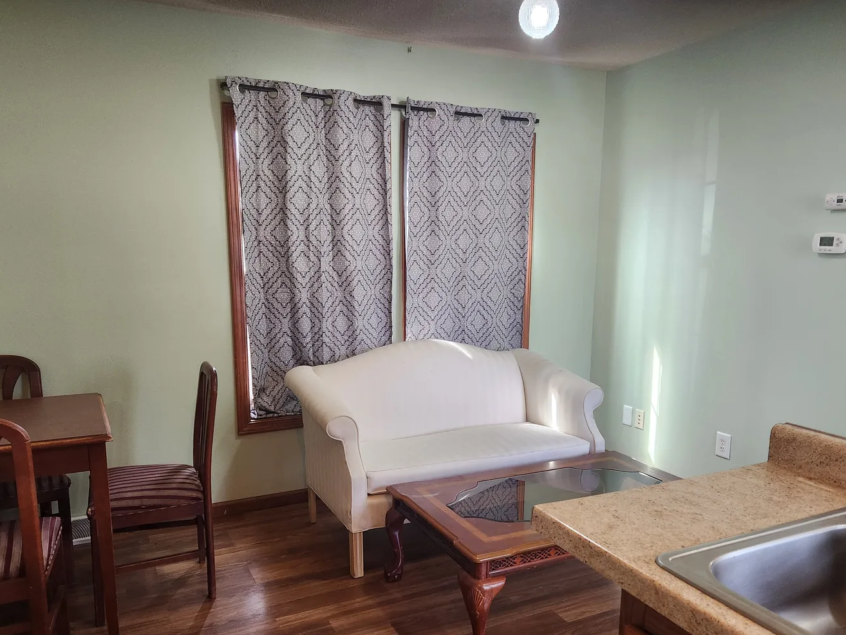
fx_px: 684
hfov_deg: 63.4
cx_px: 437
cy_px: 366
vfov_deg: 49.6
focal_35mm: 28
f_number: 1.8
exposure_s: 1/120
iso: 250
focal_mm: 5.4
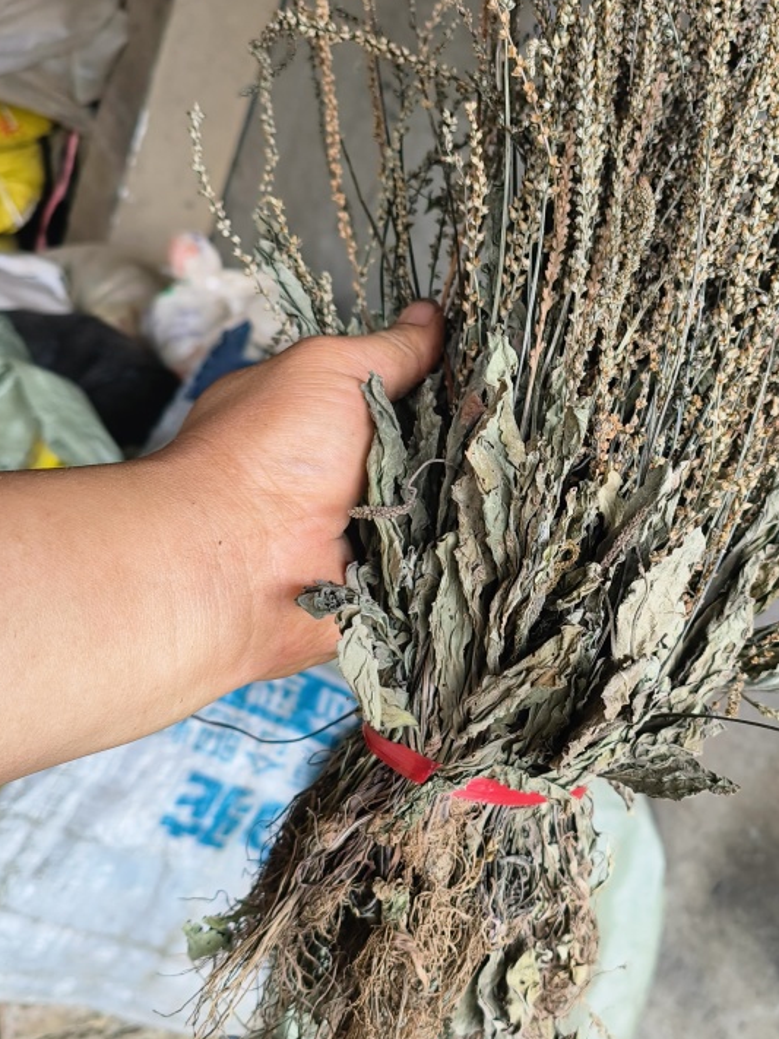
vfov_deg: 51.3
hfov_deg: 38.9
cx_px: 557
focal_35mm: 36
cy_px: 550
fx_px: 1081
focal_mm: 5.42
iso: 512
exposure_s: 1/334
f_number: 1.8
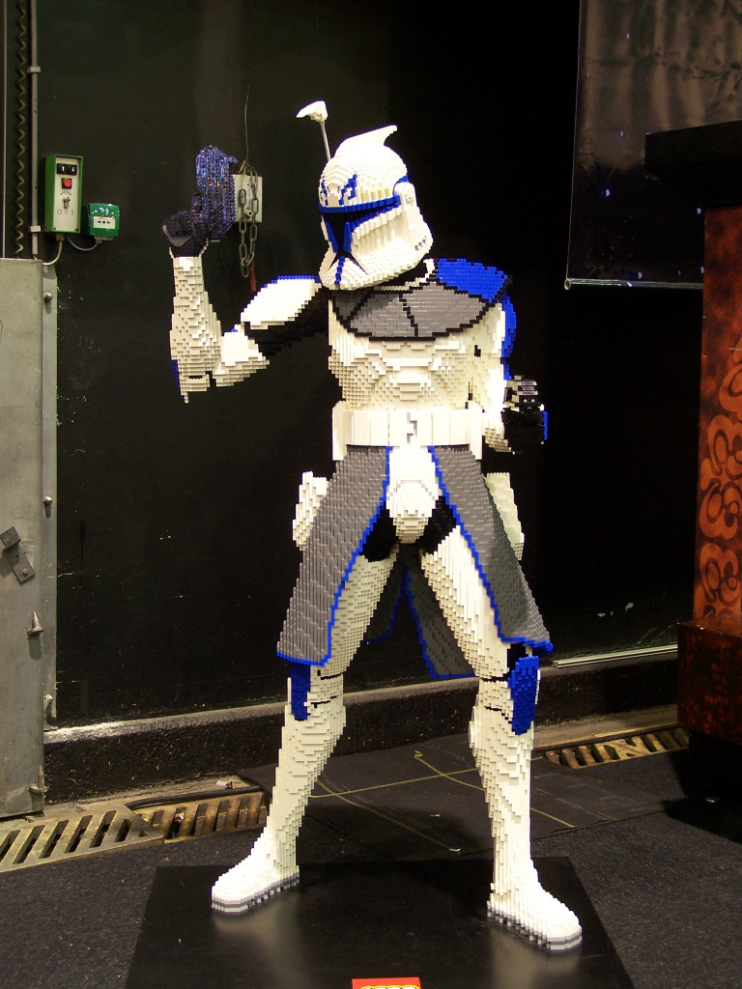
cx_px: 371
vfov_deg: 34.3
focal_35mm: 56
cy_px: 494
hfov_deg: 26.1
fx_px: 1600
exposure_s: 1/2
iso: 80
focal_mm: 9.3
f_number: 3.1
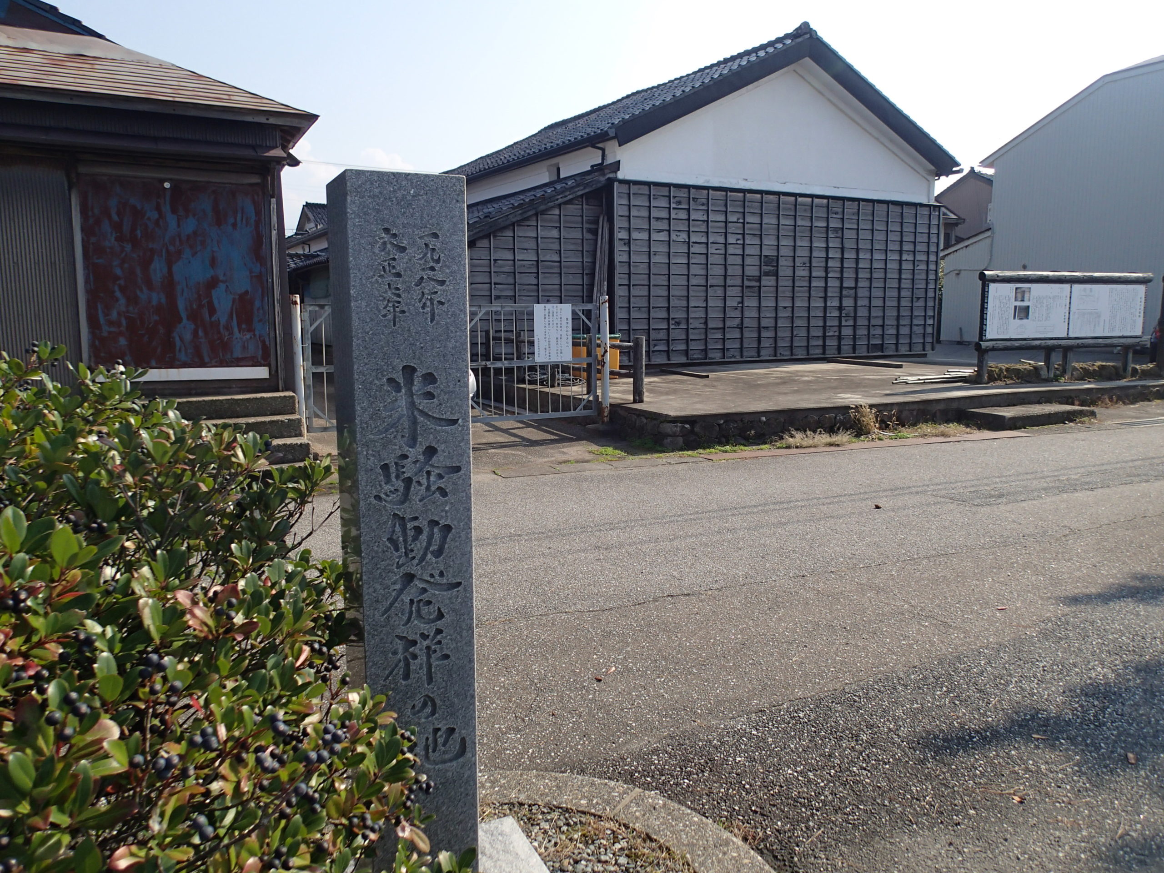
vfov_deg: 54.9
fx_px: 841
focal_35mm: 25
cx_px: 582
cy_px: 436
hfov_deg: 69.4
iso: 100
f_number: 8
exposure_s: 1/160
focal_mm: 4.5
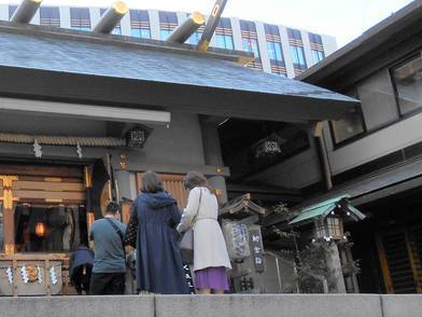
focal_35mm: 53
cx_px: 52
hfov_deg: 34.4
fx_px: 646
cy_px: 125
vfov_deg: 27.5
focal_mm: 4.6
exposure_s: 1/160
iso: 80
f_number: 3.2
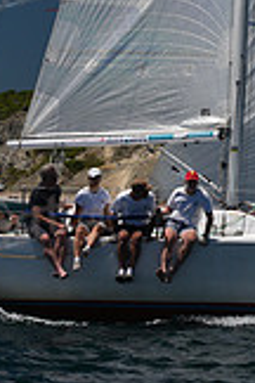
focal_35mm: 250
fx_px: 2656
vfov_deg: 8.1
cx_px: 251
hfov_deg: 5.5
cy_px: -154
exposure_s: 1/800
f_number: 8
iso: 250
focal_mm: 70
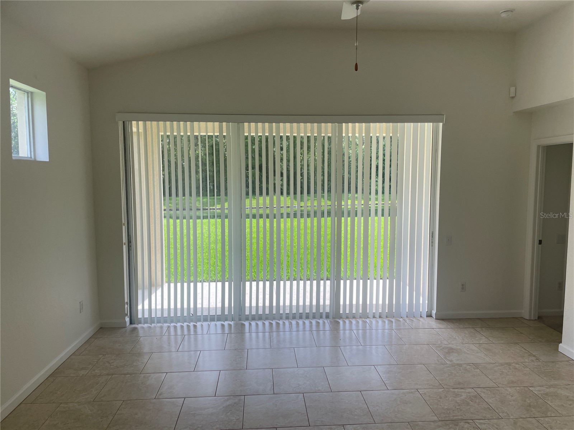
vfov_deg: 53.1
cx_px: 287
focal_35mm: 26
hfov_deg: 67.3
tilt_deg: -9.6
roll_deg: -0.5
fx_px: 431
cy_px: 215
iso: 32
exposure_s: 1/662
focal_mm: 4.2
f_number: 1.6
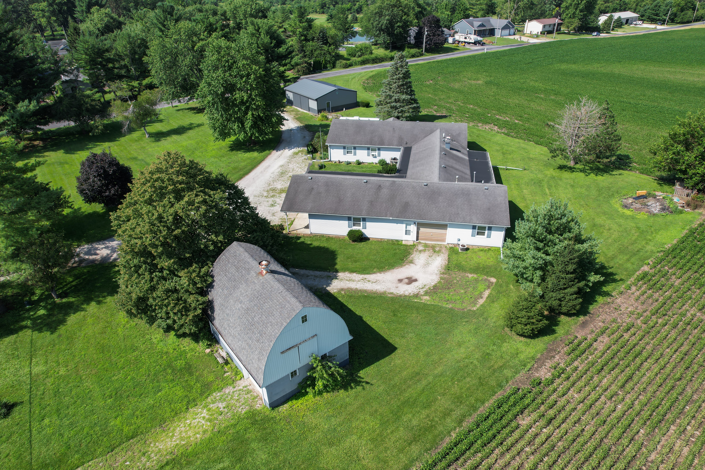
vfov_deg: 57.2
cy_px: 235
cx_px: 352
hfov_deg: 78.6
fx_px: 431
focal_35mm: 22
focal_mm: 8.38
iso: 100
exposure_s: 1/1000
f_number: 2.8
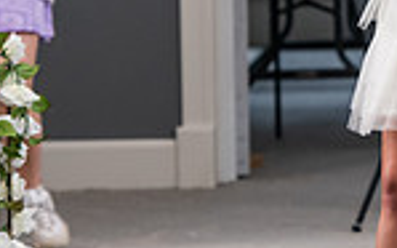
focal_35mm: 596
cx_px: 461
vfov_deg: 2.2
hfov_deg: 3.5
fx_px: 6446
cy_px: -20
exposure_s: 1/200
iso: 1600
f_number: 3.5
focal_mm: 150
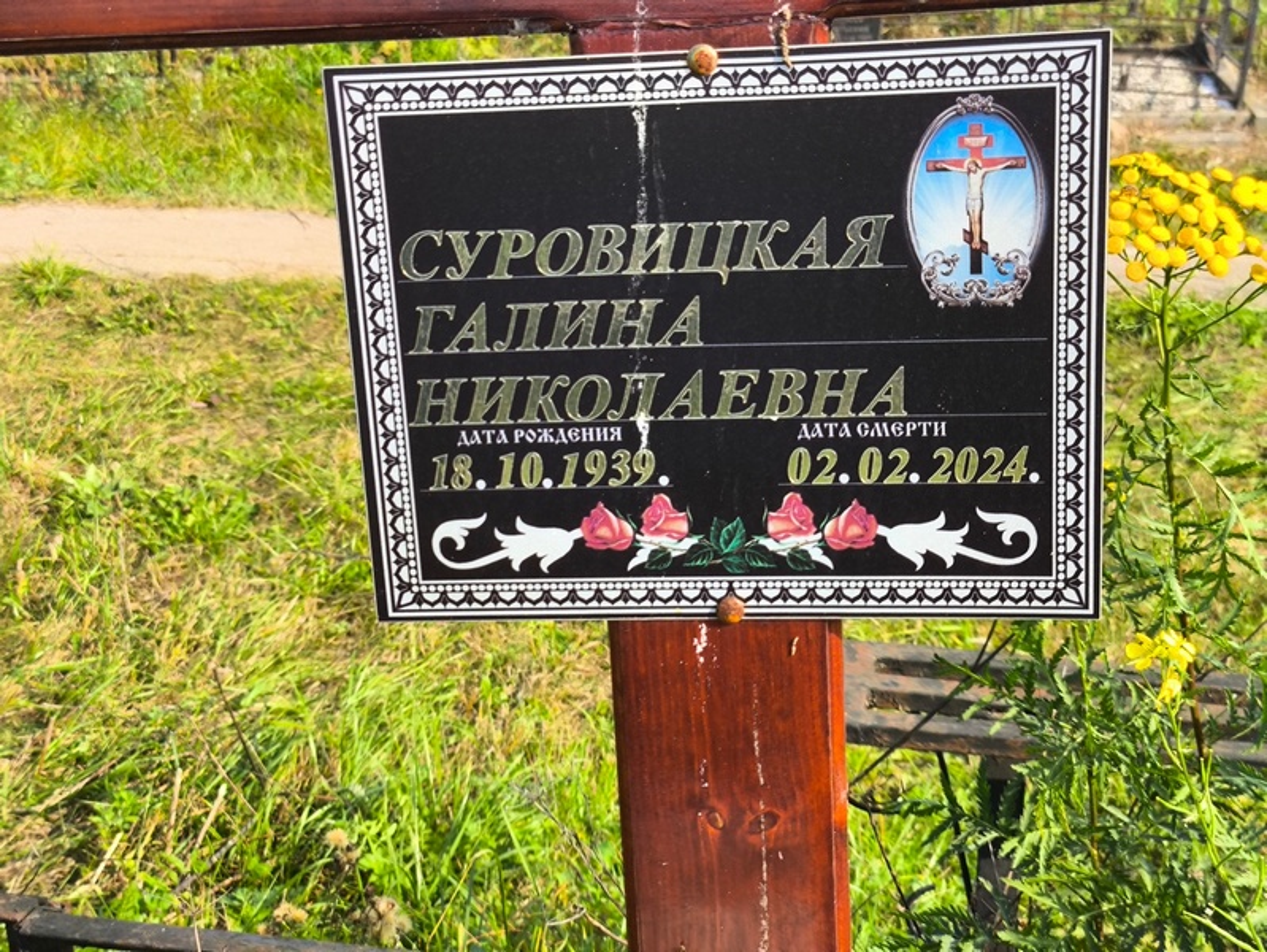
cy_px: 476
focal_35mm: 50
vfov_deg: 29.1
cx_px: 634
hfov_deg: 38.2
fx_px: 1831
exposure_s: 1/463
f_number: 1.7
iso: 50
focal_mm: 4.71
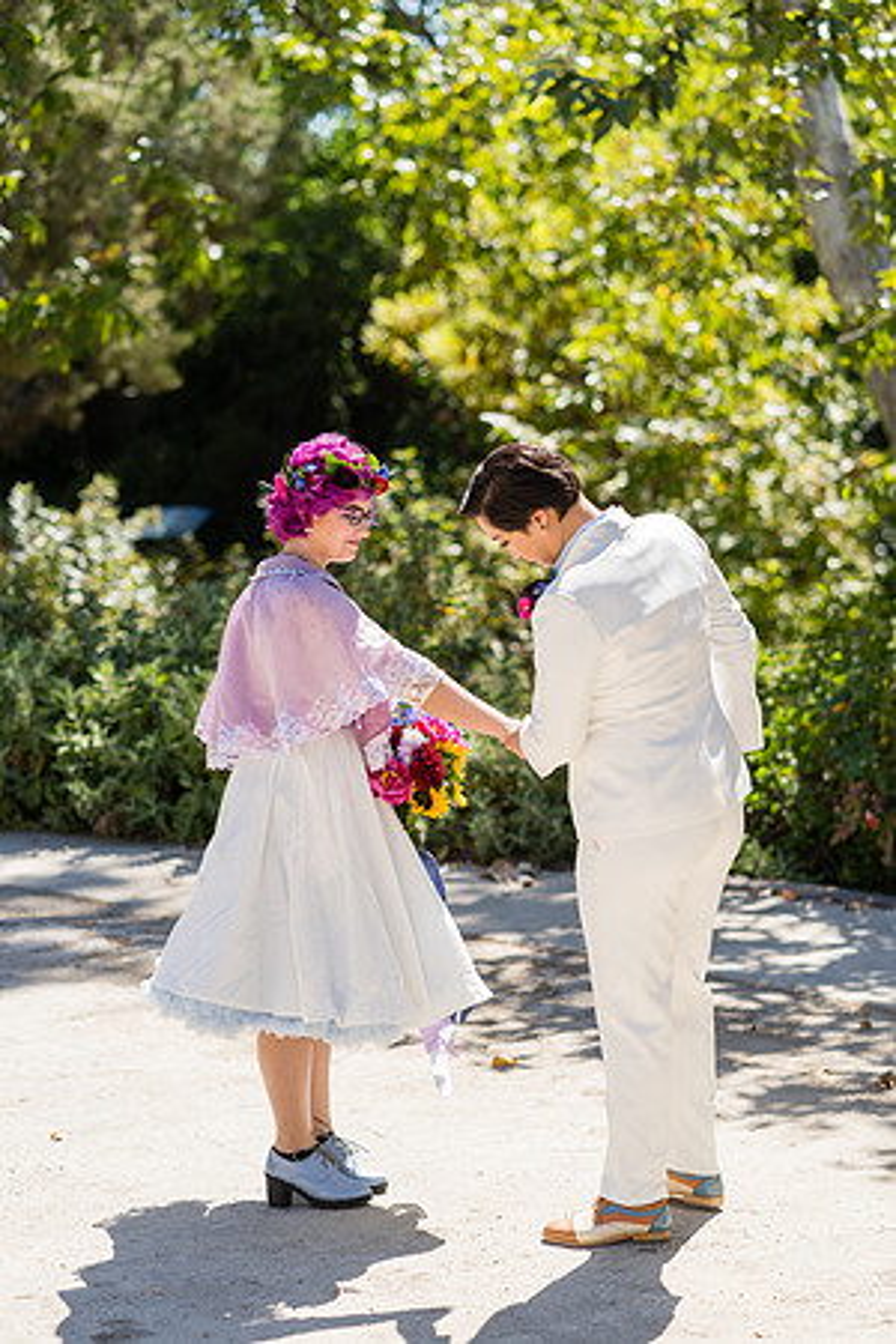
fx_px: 3173
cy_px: 672
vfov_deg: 23.9
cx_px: 448
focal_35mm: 85
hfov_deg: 16.1
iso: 100
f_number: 2.8
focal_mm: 85
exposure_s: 1/800
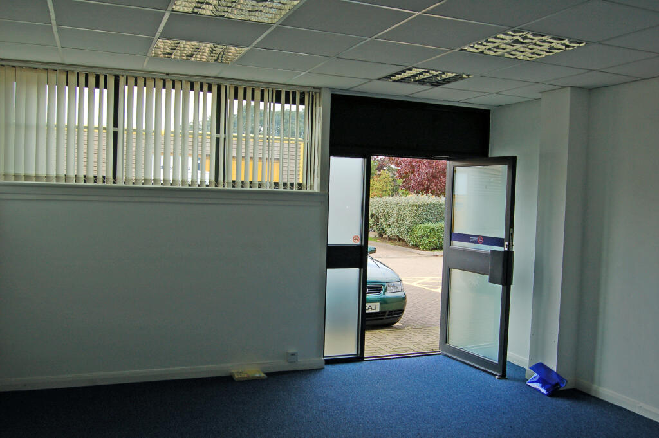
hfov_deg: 57.3
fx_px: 604
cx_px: 330
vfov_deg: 39.9
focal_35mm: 33
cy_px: 219
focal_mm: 22
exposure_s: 1/125
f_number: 5.6
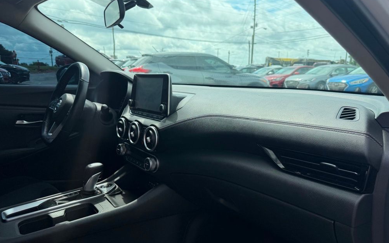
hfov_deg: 70.4
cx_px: 196
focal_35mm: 26
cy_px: 125
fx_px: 276
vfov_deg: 47.6
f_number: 1.78
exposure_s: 1/2110
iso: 80
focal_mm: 6.76
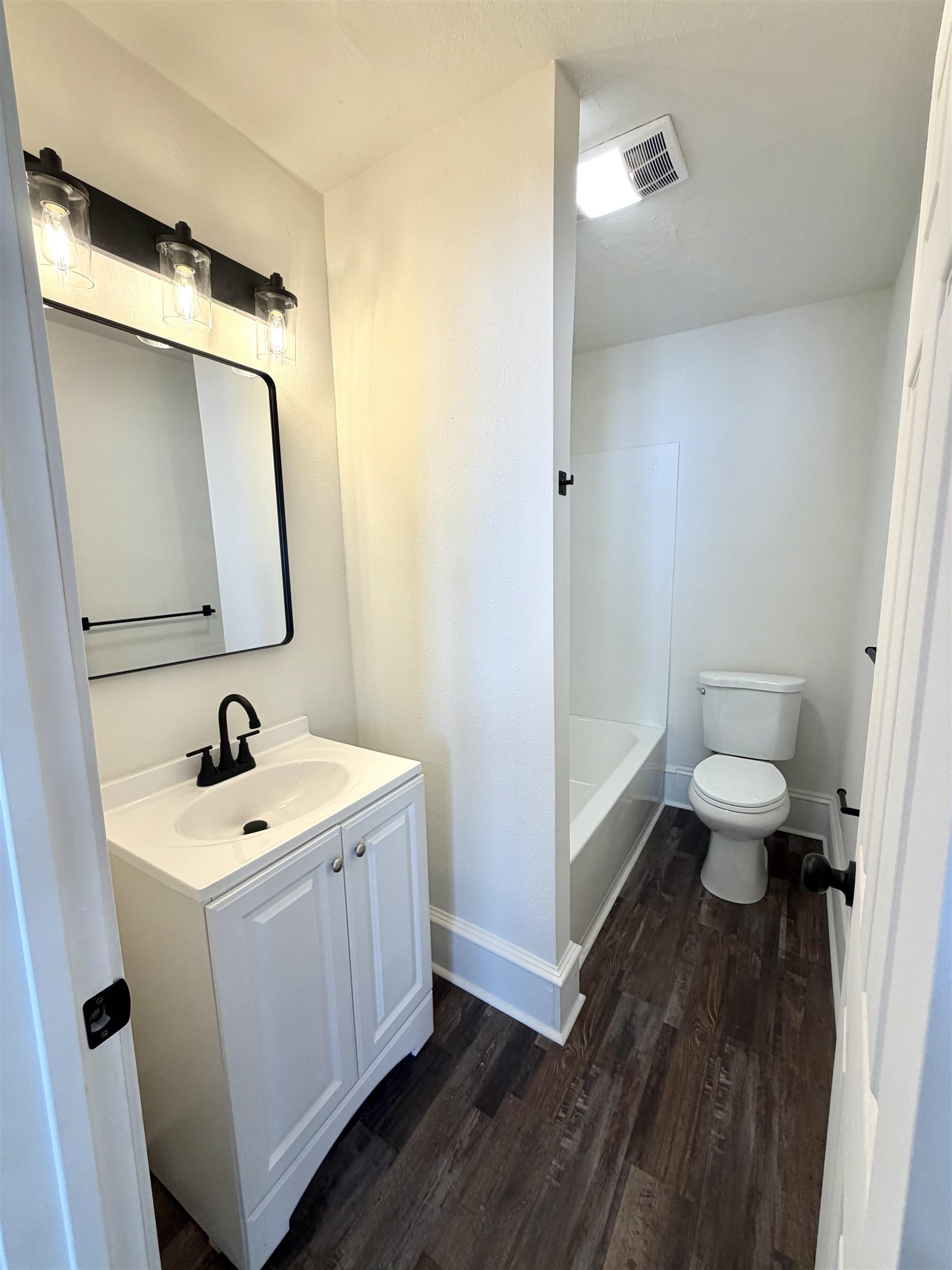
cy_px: 635
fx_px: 513
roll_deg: +0.4
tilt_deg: -9.0
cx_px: 476
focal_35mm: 14
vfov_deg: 102.1
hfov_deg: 85.7
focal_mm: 2.22
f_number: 2.2
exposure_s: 1/120
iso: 100
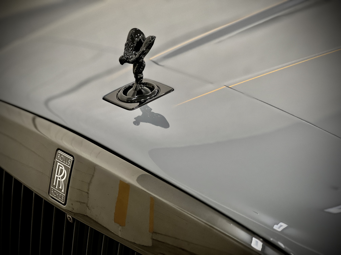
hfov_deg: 25.3
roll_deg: -2.1
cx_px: 170
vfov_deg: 19.1
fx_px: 759
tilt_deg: -20.7
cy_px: 128
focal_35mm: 77
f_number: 2.8
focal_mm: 9
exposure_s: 1/40
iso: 320
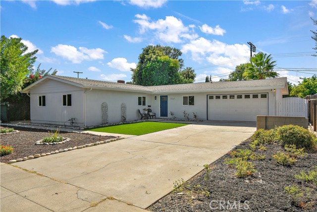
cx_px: 158
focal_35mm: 22
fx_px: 194
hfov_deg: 78.6
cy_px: 106
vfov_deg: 57.3
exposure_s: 1/200
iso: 100
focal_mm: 15
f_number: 5.3
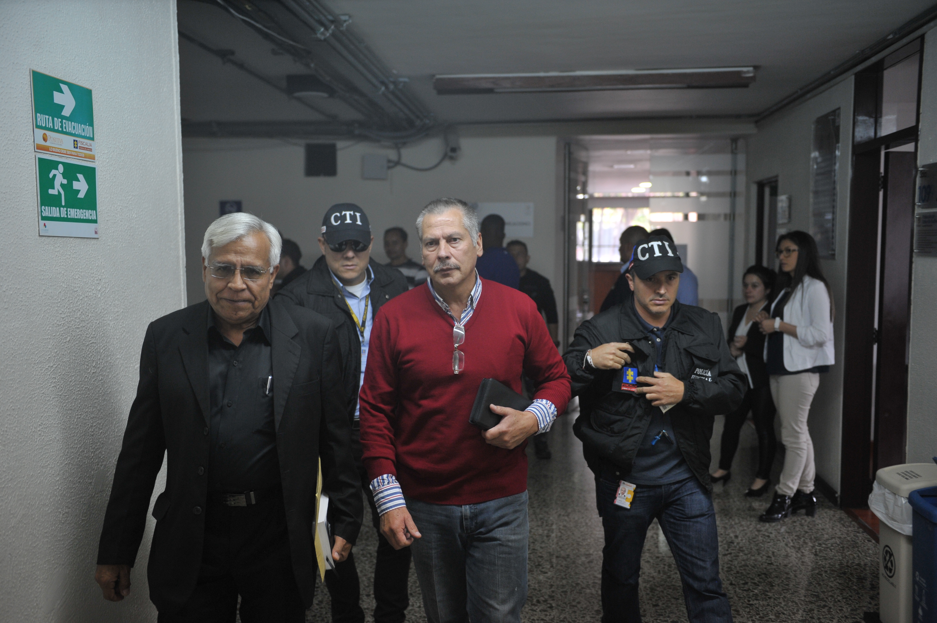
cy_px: 312
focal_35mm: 35
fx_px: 910
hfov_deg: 54.5
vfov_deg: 37.8
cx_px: 468
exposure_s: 1/200
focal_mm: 35
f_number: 2.8
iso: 1250
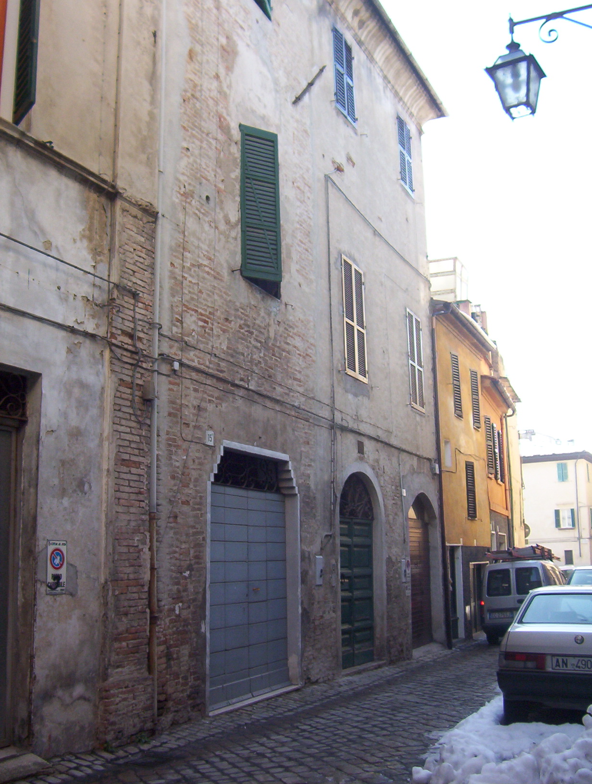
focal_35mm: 36
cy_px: 392
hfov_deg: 39.8
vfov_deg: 51.2
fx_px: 817
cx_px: 296
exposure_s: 1/445
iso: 100
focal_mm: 5.54
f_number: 2.76
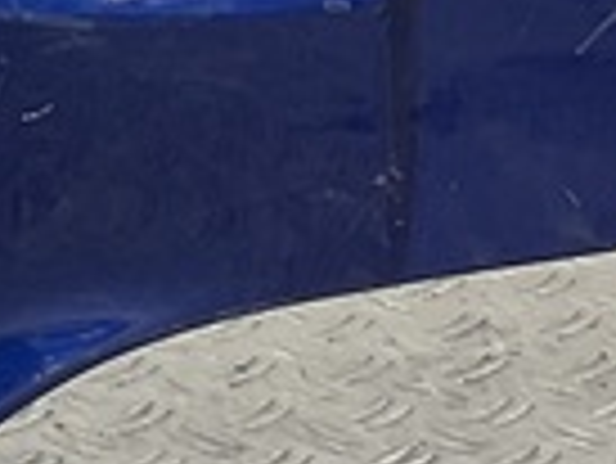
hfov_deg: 9.2
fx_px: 3794
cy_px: -572
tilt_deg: -7.2
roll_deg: +0.1
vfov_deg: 6.7
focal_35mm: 213
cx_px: -72
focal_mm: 3
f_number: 1.8
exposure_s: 1/120
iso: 20
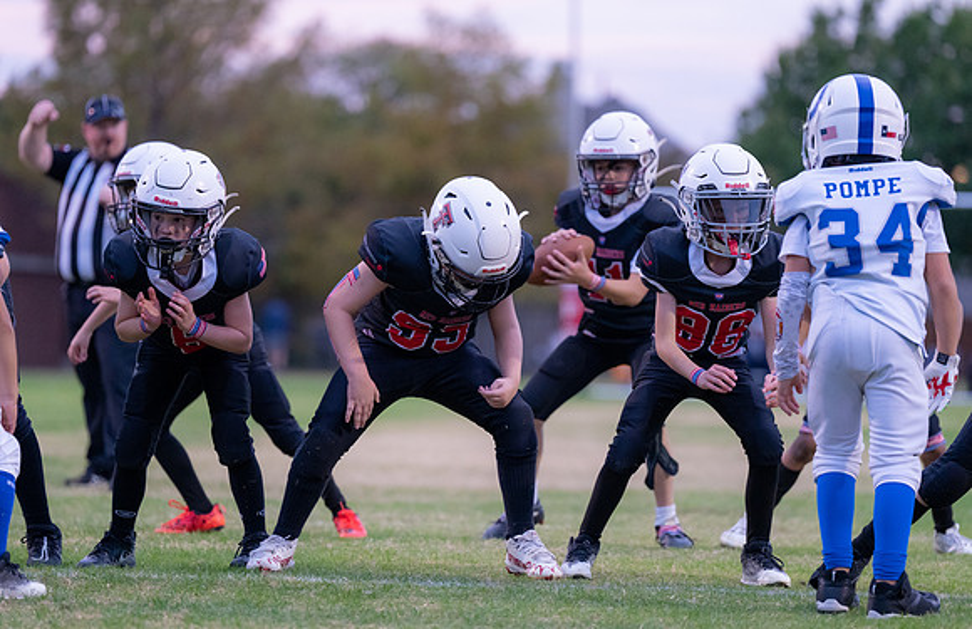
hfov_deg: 10.2
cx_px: 478
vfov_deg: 6.6
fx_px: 5422
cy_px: 331
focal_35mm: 203
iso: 3200
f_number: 2.8
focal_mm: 162
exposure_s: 1/1250
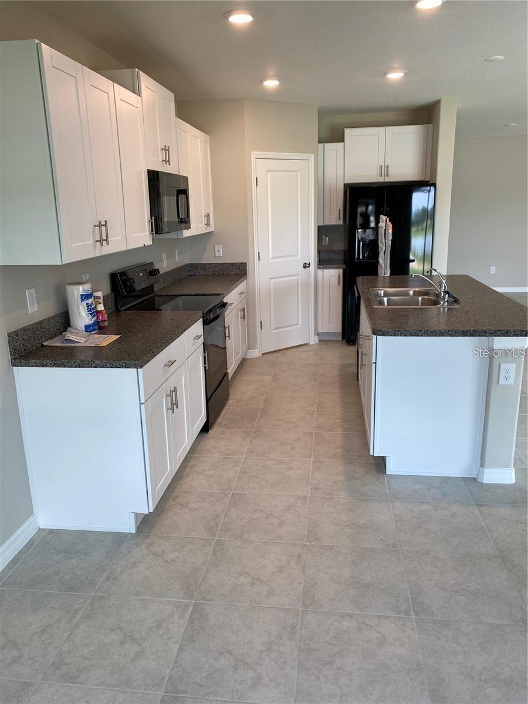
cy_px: 352
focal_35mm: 26
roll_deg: +1.8
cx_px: 264
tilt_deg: -13.1
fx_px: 529
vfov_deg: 67.3
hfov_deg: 53.1
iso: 80
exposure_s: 1/120
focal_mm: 4.25
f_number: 1.8
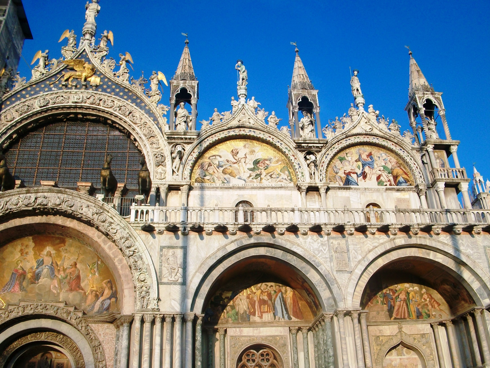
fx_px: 481
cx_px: 245
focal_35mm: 34
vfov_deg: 41.8
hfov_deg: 54.0
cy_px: 184
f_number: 5.5
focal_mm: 5.7
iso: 80
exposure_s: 1/250
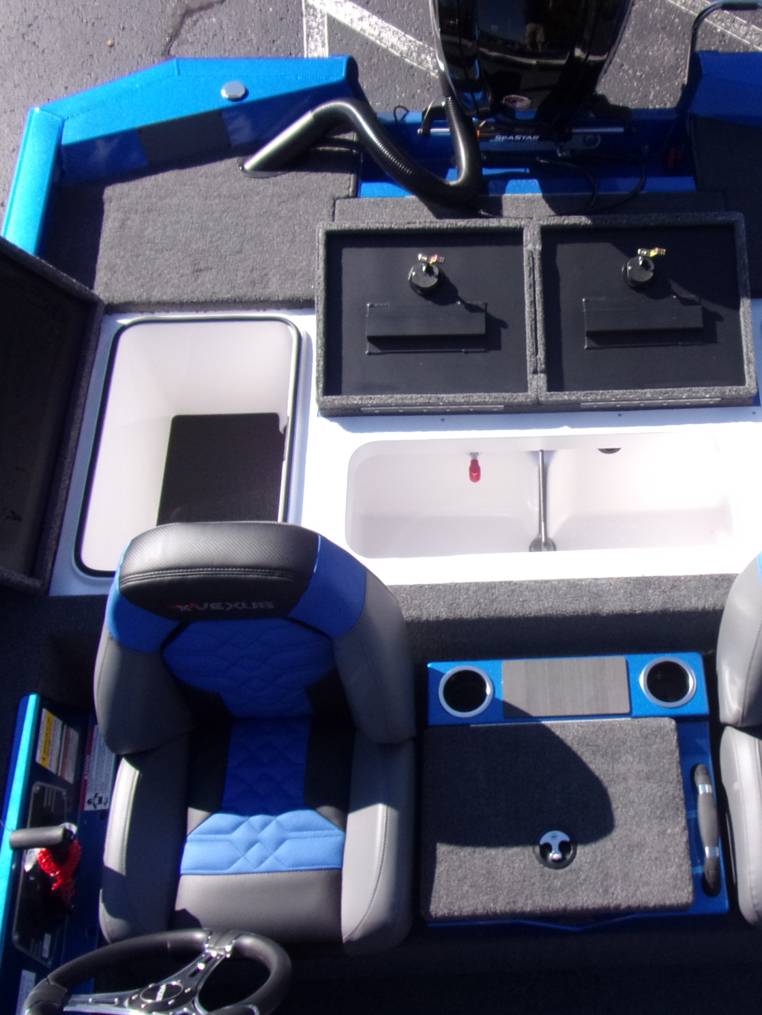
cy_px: 510
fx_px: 968
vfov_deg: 55.3
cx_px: 557
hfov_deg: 41.9
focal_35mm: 33
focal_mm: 4.3
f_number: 3.3
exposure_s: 1/550
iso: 80
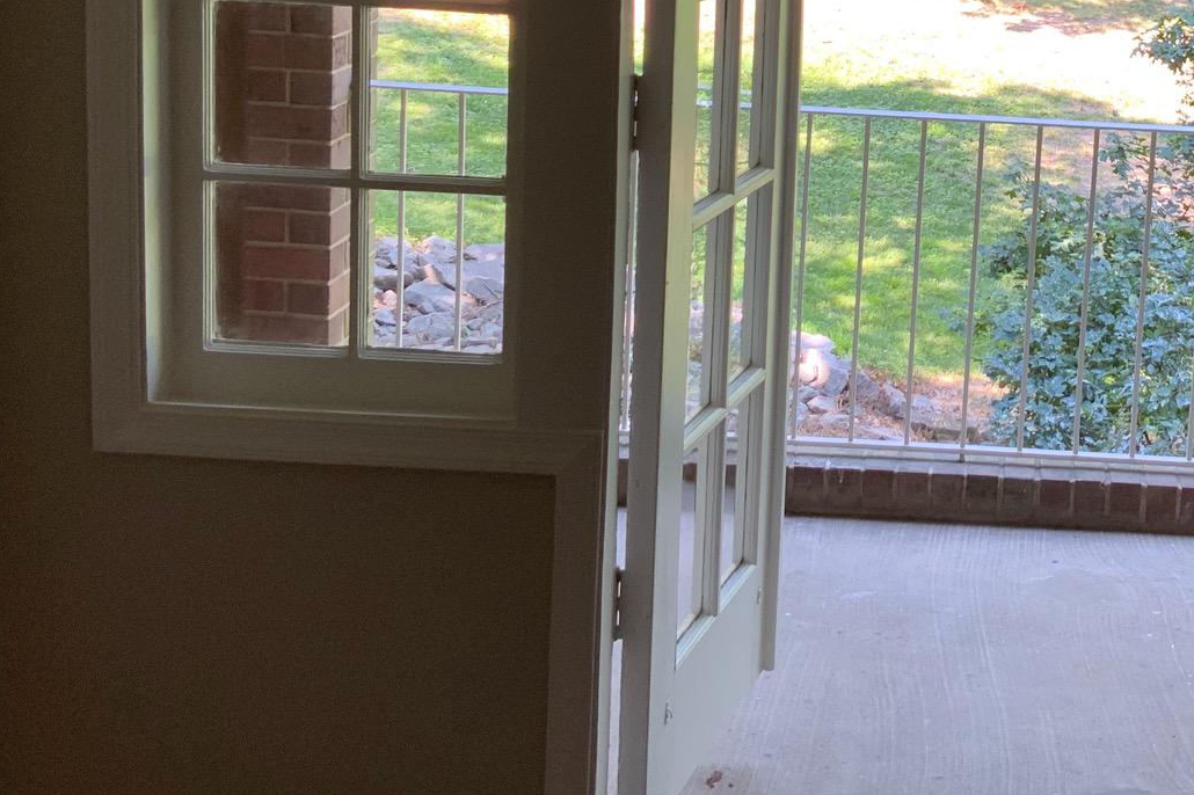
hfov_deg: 32.1
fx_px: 1989
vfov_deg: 21.9
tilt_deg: -9.4
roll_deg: -3.5
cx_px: 1027
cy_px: 39
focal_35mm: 60
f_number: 1.8
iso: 50
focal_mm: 3
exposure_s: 1/120
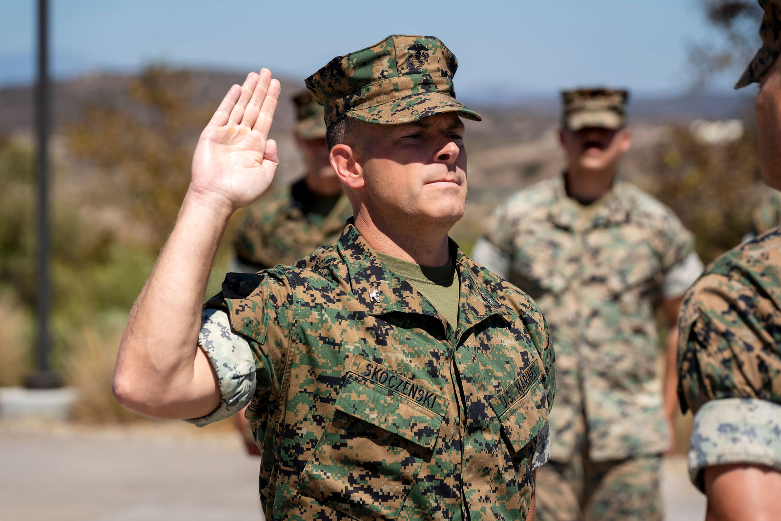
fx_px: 3395
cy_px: 261
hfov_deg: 13.1
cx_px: 388
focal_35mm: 156
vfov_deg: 8.8
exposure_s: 1/1250
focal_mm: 150
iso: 200
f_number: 5.6
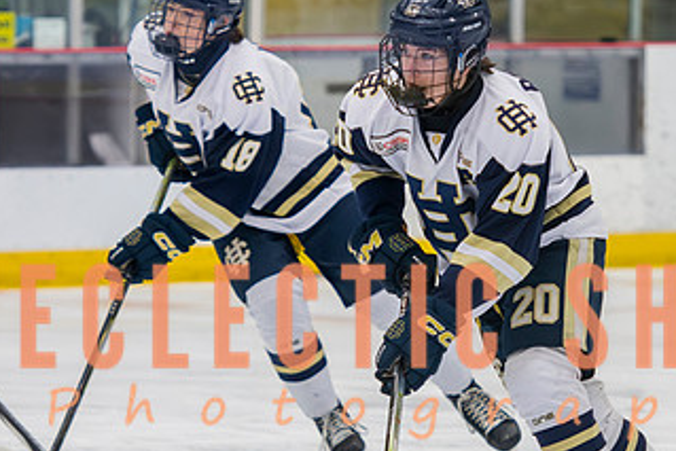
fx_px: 7608
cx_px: 406
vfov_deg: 3.4
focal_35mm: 405
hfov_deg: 5.1
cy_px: 314
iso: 2000
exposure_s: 1/640
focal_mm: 135
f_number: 3.2
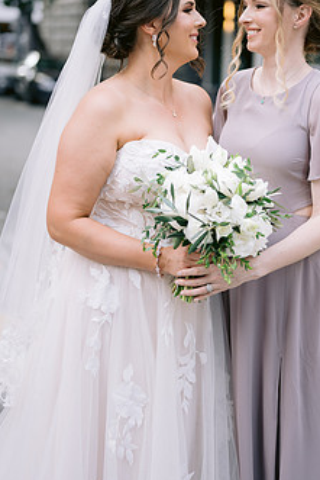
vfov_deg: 29.5
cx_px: 193
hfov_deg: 20.0
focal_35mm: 68
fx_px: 906
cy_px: 174
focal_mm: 50
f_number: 1.8
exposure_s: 1/500
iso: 160
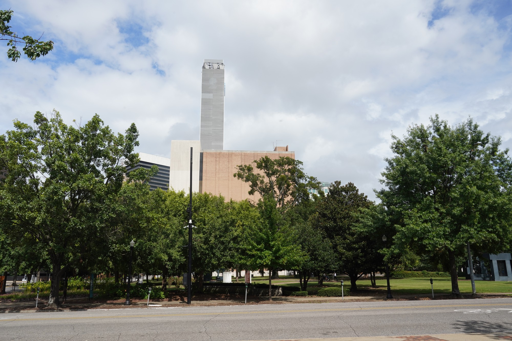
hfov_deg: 65.5
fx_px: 398
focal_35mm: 28
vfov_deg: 46.4
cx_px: 256
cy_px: 170
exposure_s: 1/100
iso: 400
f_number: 18
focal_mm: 28
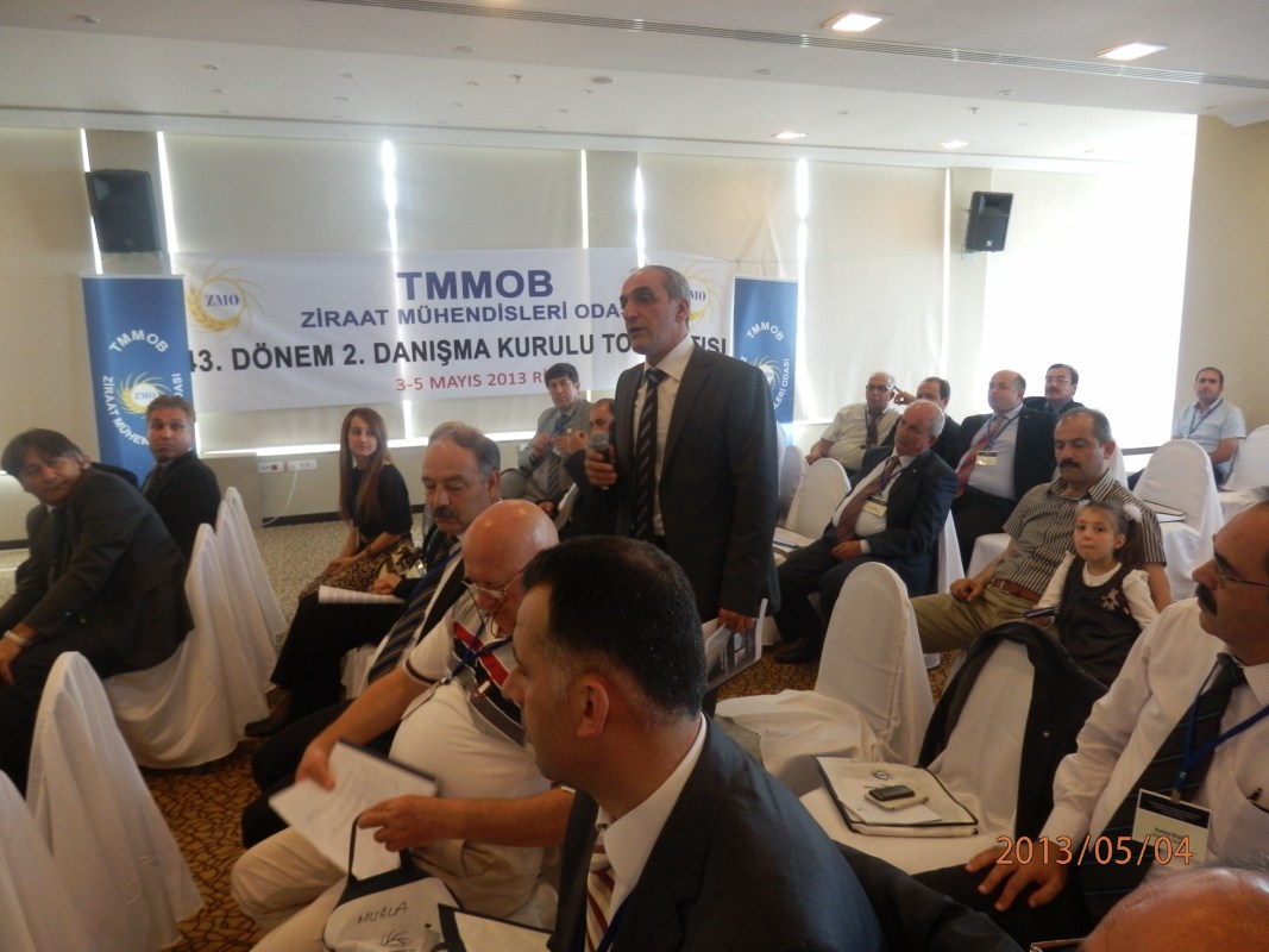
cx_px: 634
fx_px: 916
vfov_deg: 54.9
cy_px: 476
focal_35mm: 25
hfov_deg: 69.4
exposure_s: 1/30
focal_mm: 4.5
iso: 200
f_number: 3
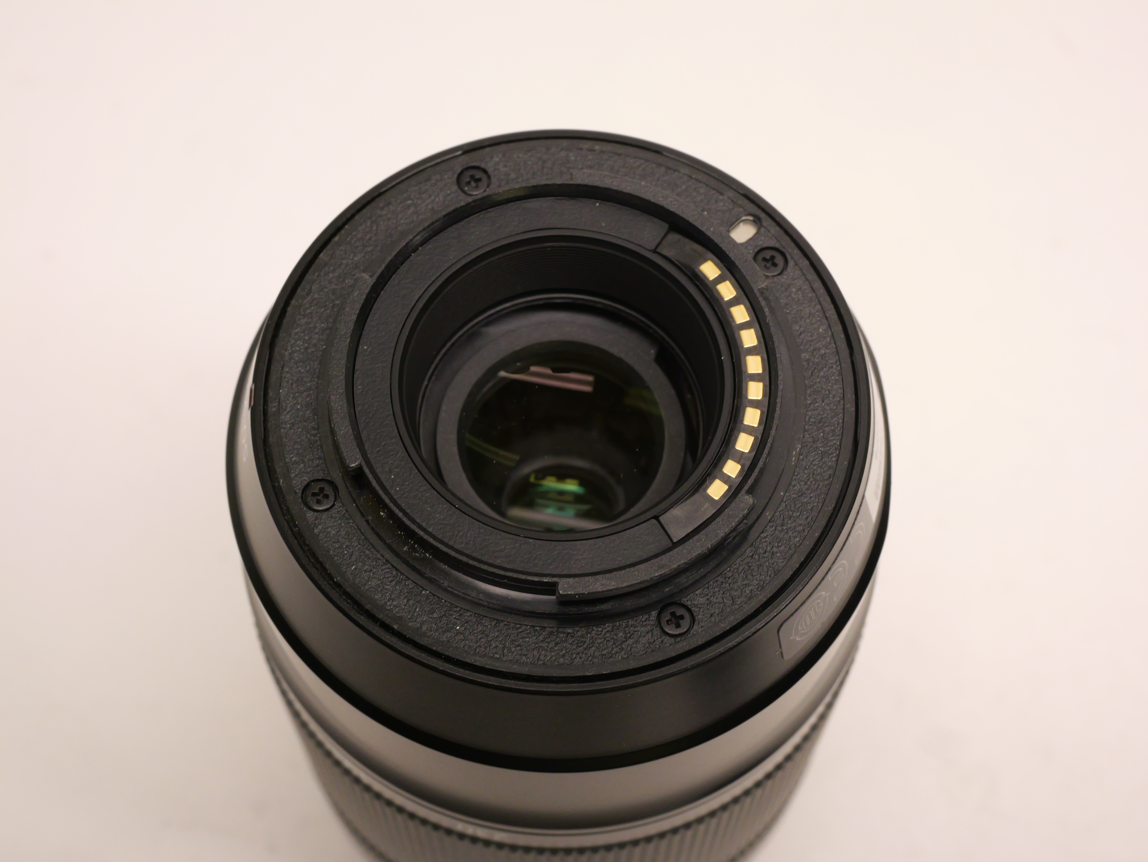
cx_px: 574
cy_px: 431
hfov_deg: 32.2
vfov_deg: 24.4
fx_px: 1990
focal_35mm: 60
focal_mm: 30
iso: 1600
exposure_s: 1/60
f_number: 8
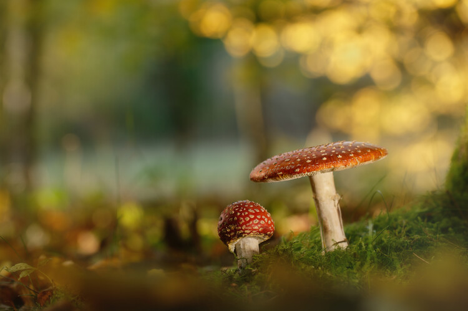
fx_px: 1364
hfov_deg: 19.5
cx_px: 234
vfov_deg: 13.0
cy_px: 156
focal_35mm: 105
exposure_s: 1/50
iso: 100
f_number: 5.6
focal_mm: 105
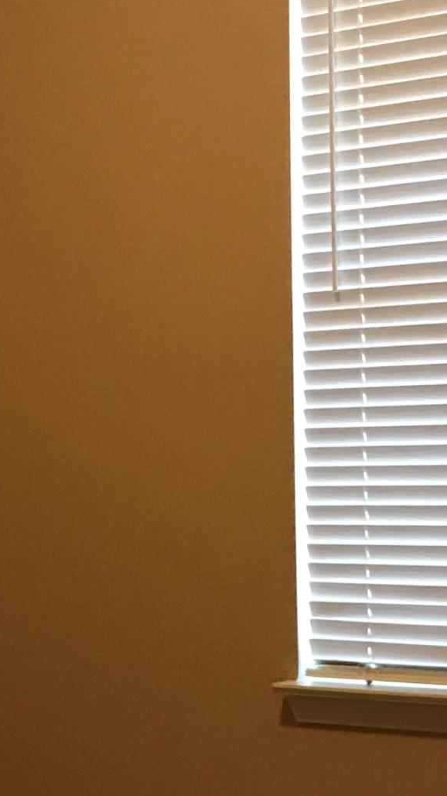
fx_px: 1876
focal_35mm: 89
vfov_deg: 23.9
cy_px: 494
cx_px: 112
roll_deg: +3.6
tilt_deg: -0.5
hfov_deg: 13.5
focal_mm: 3.99
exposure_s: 1/15
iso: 50
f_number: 1.8
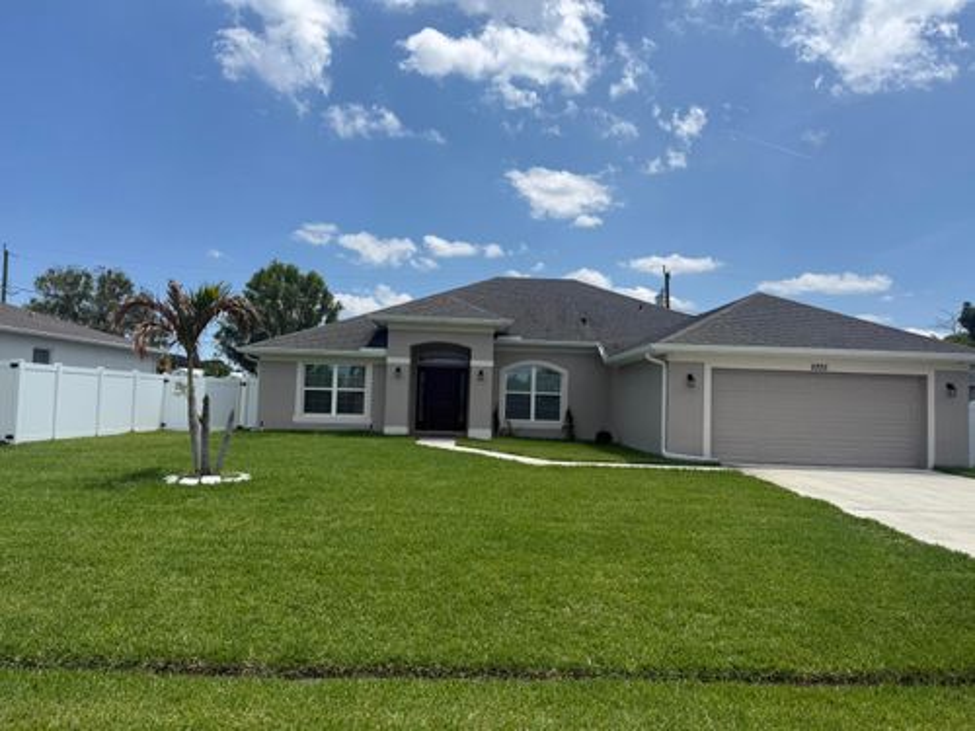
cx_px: 488
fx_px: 676
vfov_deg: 56.8
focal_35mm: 24
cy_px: 366
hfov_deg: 71.6
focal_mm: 6.76
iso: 80
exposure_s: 1/6711
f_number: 1.78
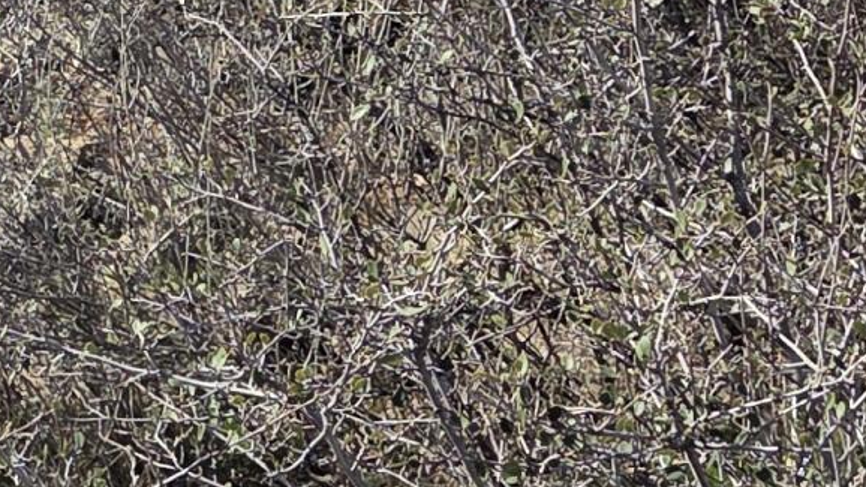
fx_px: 2985
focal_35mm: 130
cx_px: -548
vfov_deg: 9.1
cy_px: -270
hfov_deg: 14.9
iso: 80
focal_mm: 5.4
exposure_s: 1/2969
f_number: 1.8
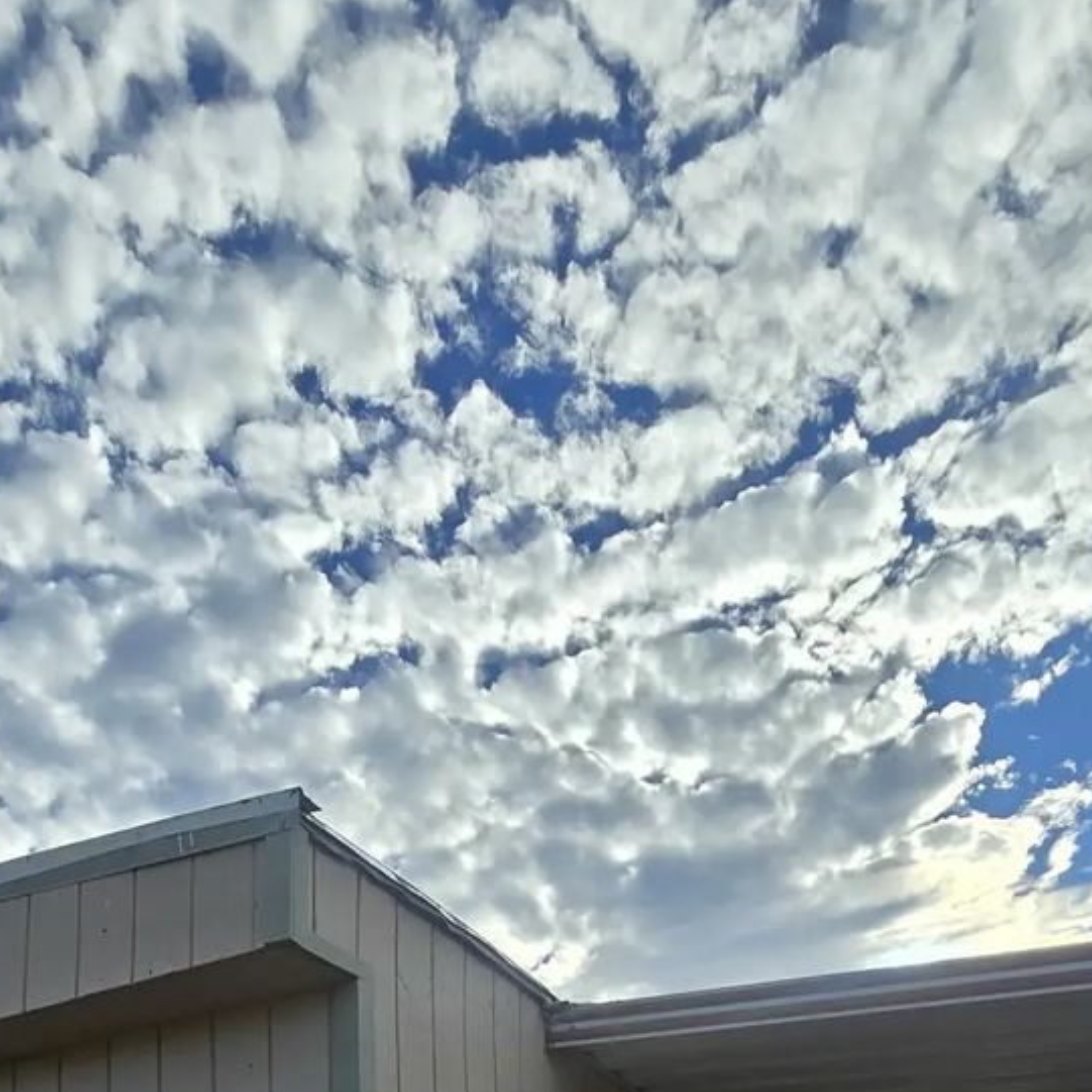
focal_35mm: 29
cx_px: 462
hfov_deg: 55.4
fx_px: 1035
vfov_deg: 41.0
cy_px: 1273
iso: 50
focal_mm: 2.2
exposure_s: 1/2752
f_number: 2.2
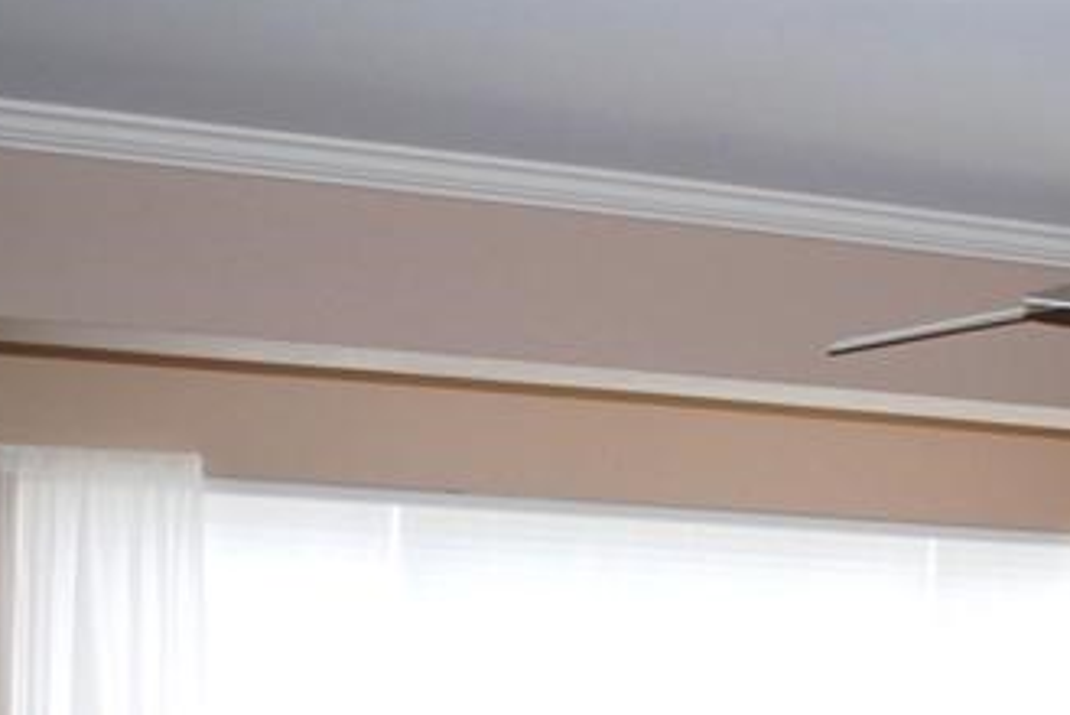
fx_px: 2499
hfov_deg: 22.7
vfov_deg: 15.9
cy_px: 778
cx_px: 1200
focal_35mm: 84
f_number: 3.5
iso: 200
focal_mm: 18
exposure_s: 1/125
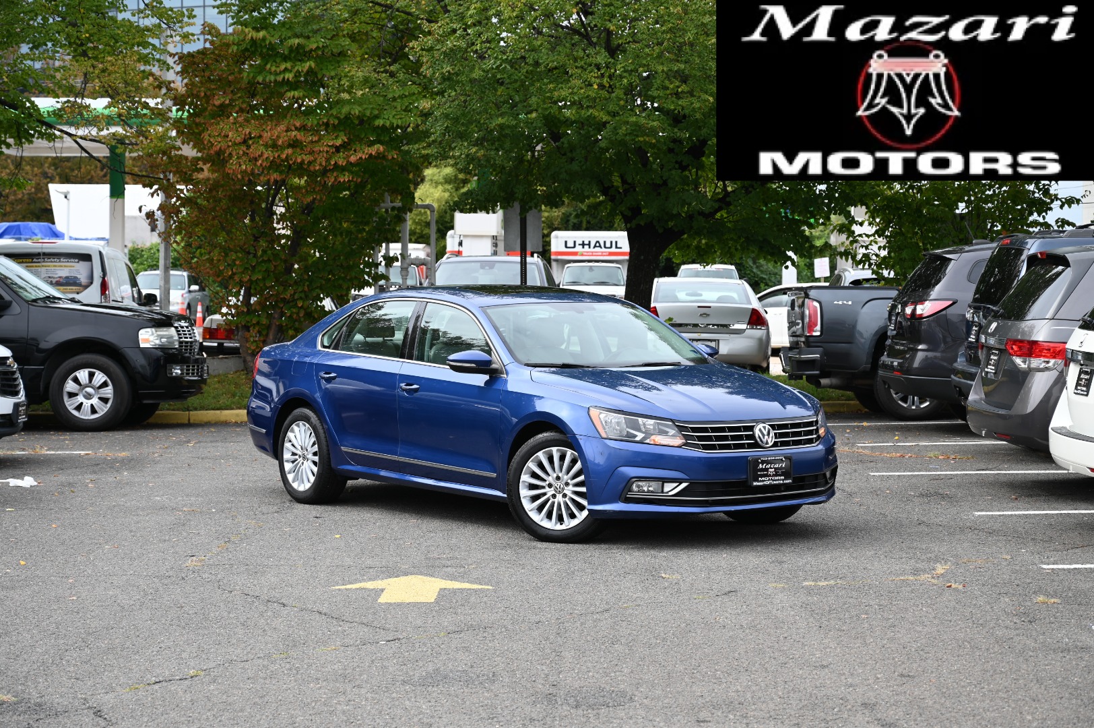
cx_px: 547
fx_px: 2125
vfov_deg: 19.4
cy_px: 364
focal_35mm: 70
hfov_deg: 28.9
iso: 110
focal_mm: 70
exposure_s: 1/250
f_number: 5.6
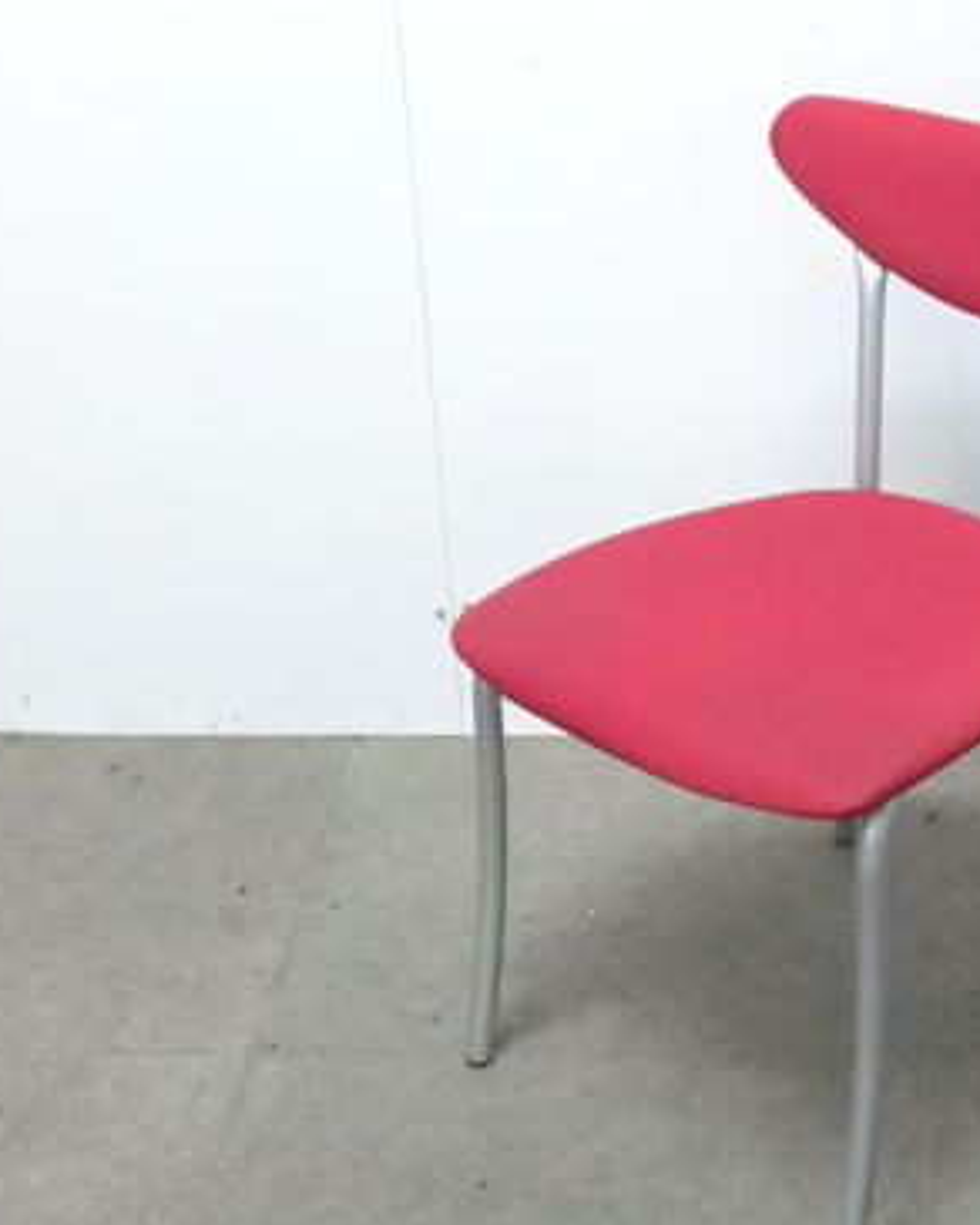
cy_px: 507
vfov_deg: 29.1
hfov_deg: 23.1
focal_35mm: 65
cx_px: 809
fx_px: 2357
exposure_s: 1/25
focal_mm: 6.9
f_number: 3.9
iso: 800
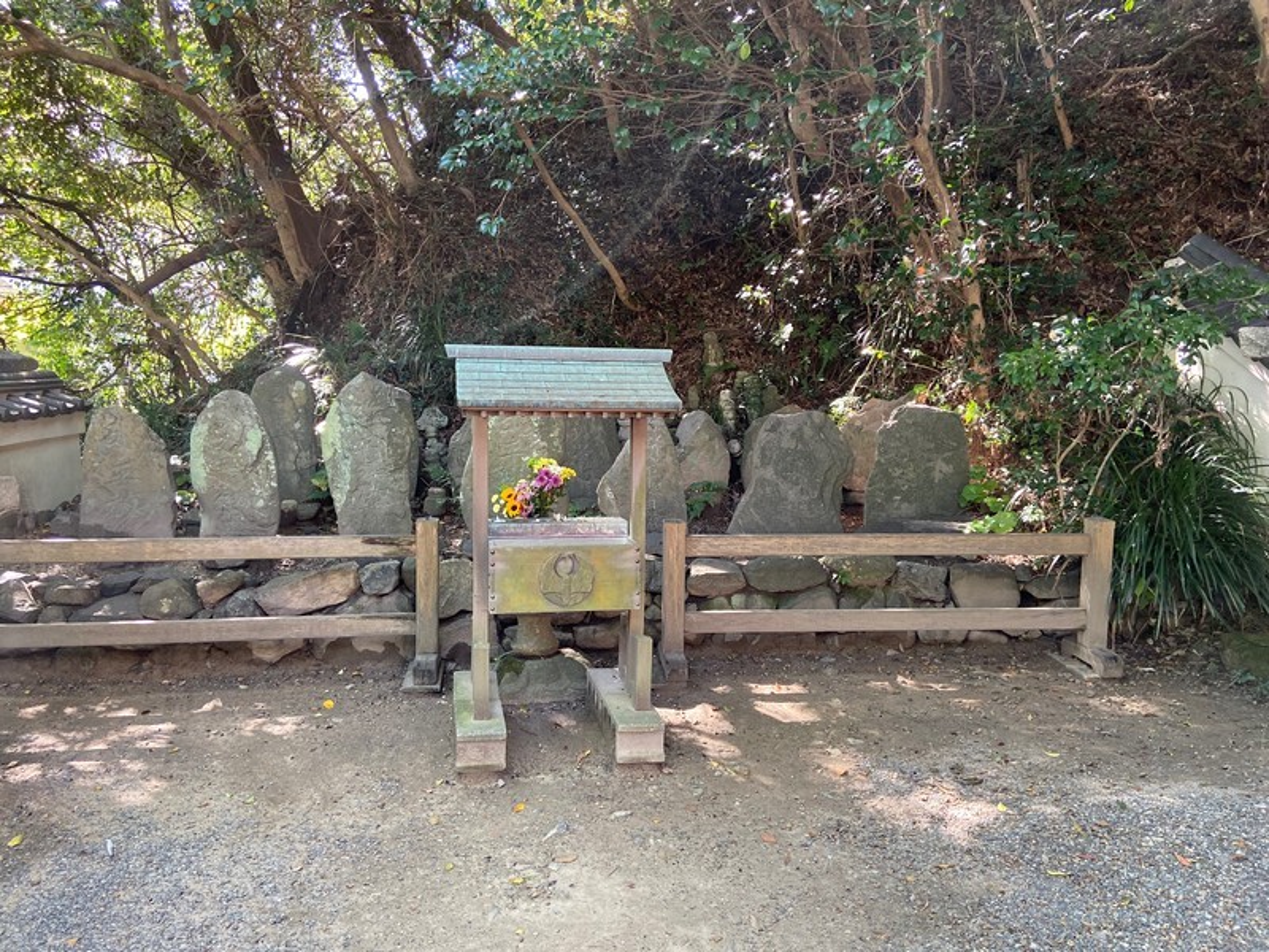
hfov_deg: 67.3
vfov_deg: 53.1
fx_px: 953
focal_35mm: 26
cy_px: 476
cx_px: 634
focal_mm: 4.25
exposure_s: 1/60
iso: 200
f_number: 1.8
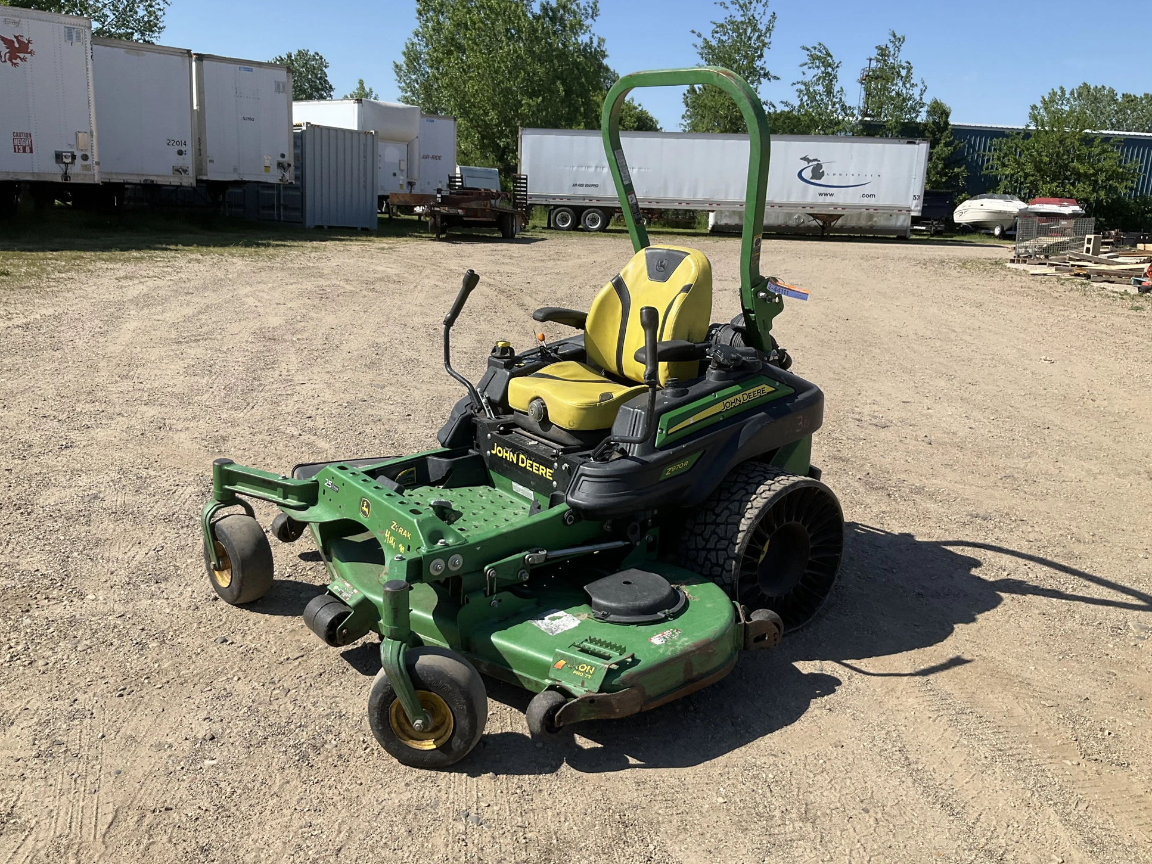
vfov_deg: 46.8
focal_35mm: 30
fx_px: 998
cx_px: 560
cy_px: 425
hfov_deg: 60.0
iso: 25
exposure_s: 1/1984
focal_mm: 3
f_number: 1.8
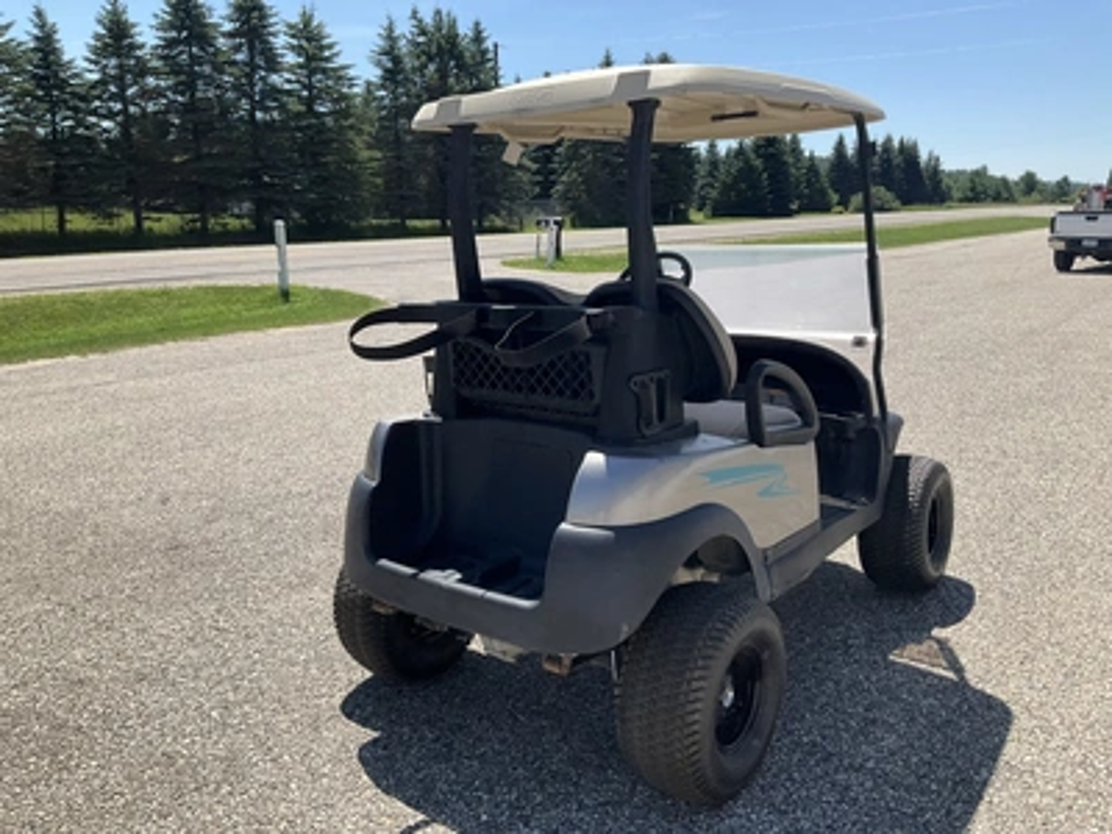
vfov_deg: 48.2
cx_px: 556
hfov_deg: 61.7
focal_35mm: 29
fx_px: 932
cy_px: 417
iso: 25
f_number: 1.8
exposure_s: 1/1534
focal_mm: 3
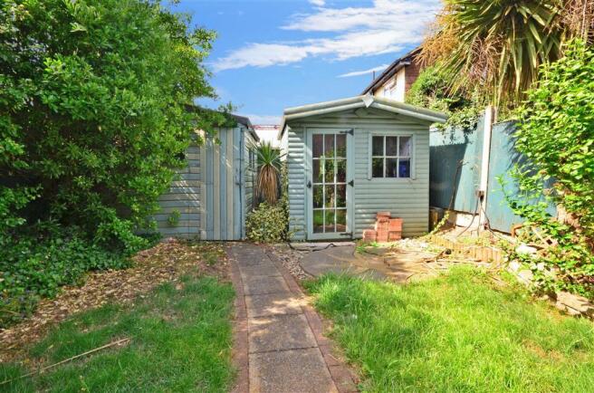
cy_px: 196
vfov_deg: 77.0
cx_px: 297
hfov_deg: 100.5
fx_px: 247
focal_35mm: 15
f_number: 20
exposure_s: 1/15
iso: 400
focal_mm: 10
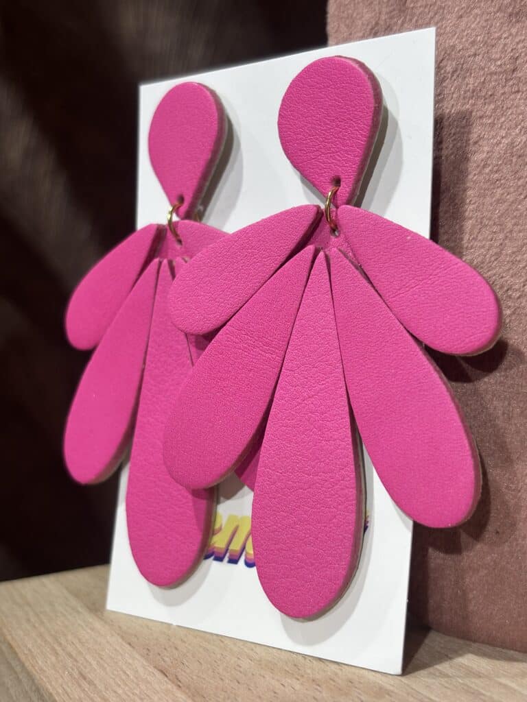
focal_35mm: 52
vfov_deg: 36.8
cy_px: 351
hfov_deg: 28.0
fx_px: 1056
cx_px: 264
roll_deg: +2.5
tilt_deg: -4.9
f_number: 1.6
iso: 25
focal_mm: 5.96
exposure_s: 1/100
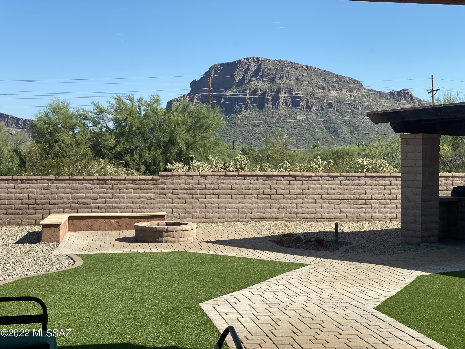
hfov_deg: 36.8
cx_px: 232
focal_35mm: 52
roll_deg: -1.1
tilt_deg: -1.8
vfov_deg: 28.0
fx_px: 699
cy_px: 174
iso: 20
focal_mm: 6
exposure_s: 1/1043
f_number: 2
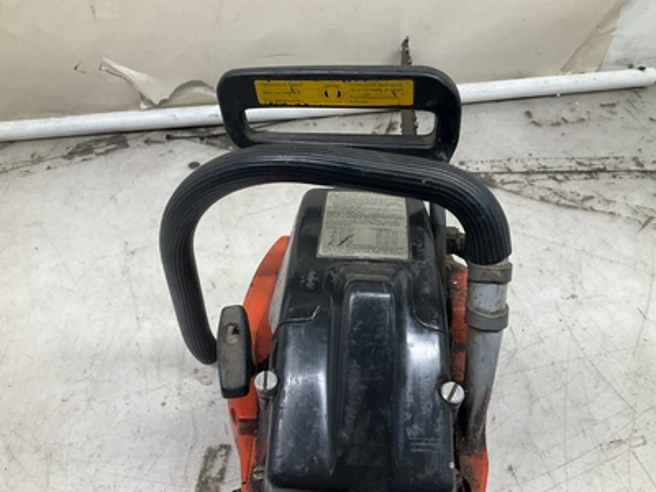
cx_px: 328
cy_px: 246
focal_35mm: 29
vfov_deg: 48.2
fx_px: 550
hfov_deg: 61.7
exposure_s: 1/120
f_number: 1.8
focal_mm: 3
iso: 50
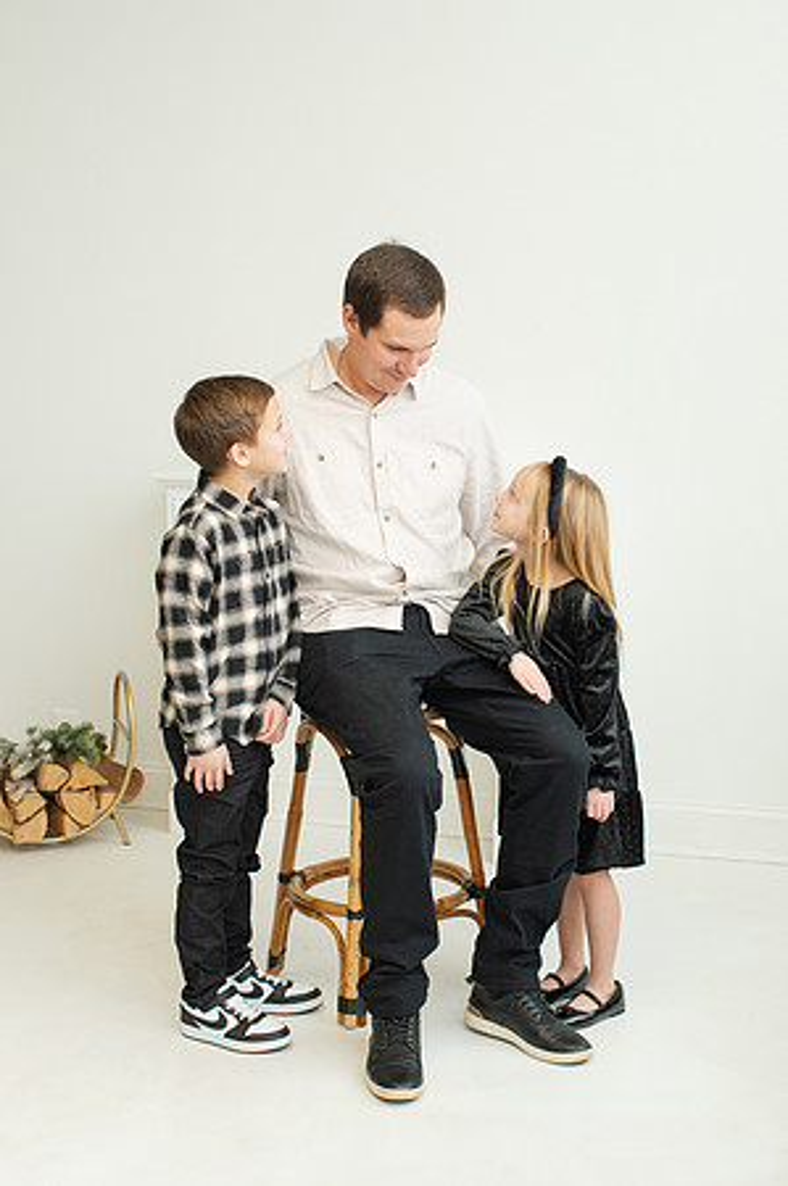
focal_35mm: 53
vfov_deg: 37.8
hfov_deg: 25.7
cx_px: 394
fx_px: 1730
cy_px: 593
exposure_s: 1/200
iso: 320
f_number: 3.5
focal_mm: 35
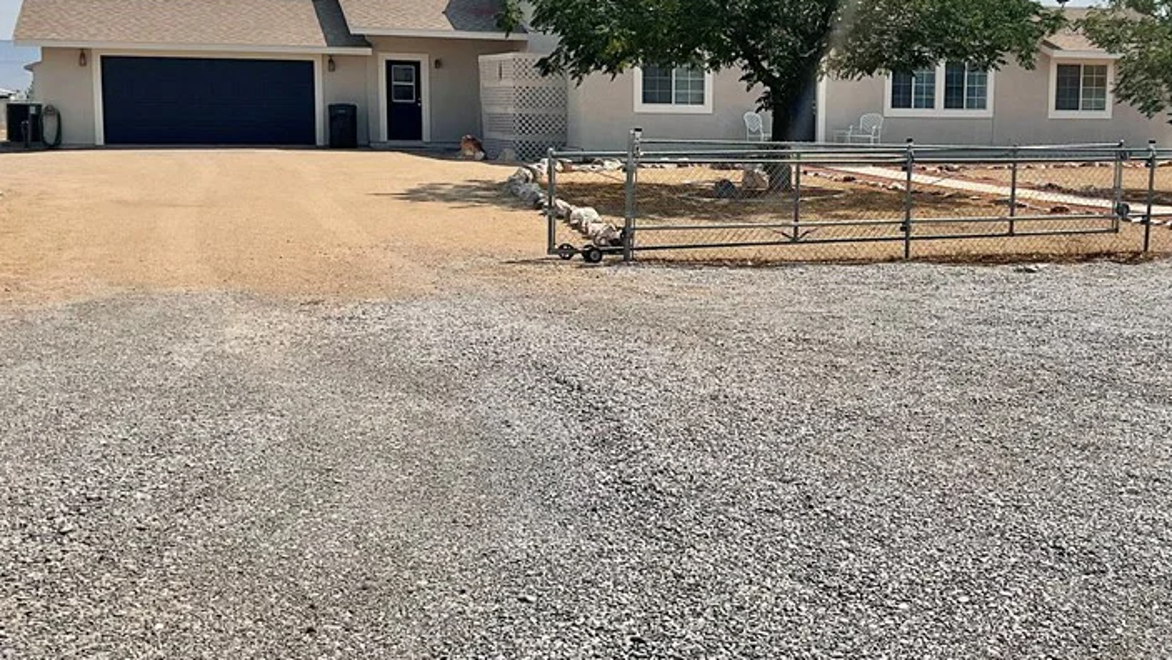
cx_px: 749
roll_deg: -1.9
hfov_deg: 44.1
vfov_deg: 26.0
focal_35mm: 46
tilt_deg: -7.1
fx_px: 1430
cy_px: 282
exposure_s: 1/3788
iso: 16
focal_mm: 3
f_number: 1.8
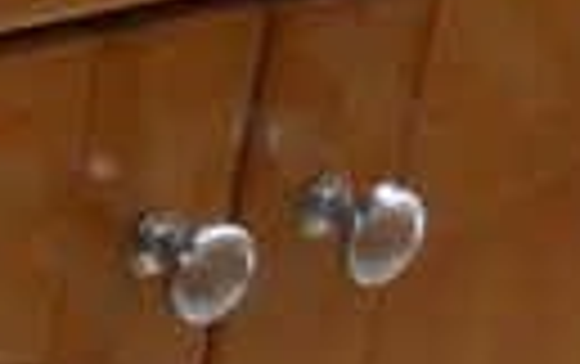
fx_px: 3719
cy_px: 604
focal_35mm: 235
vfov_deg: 5.5
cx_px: -292
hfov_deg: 8.7
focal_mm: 14
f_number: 3.5
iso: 500
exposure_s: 1/60
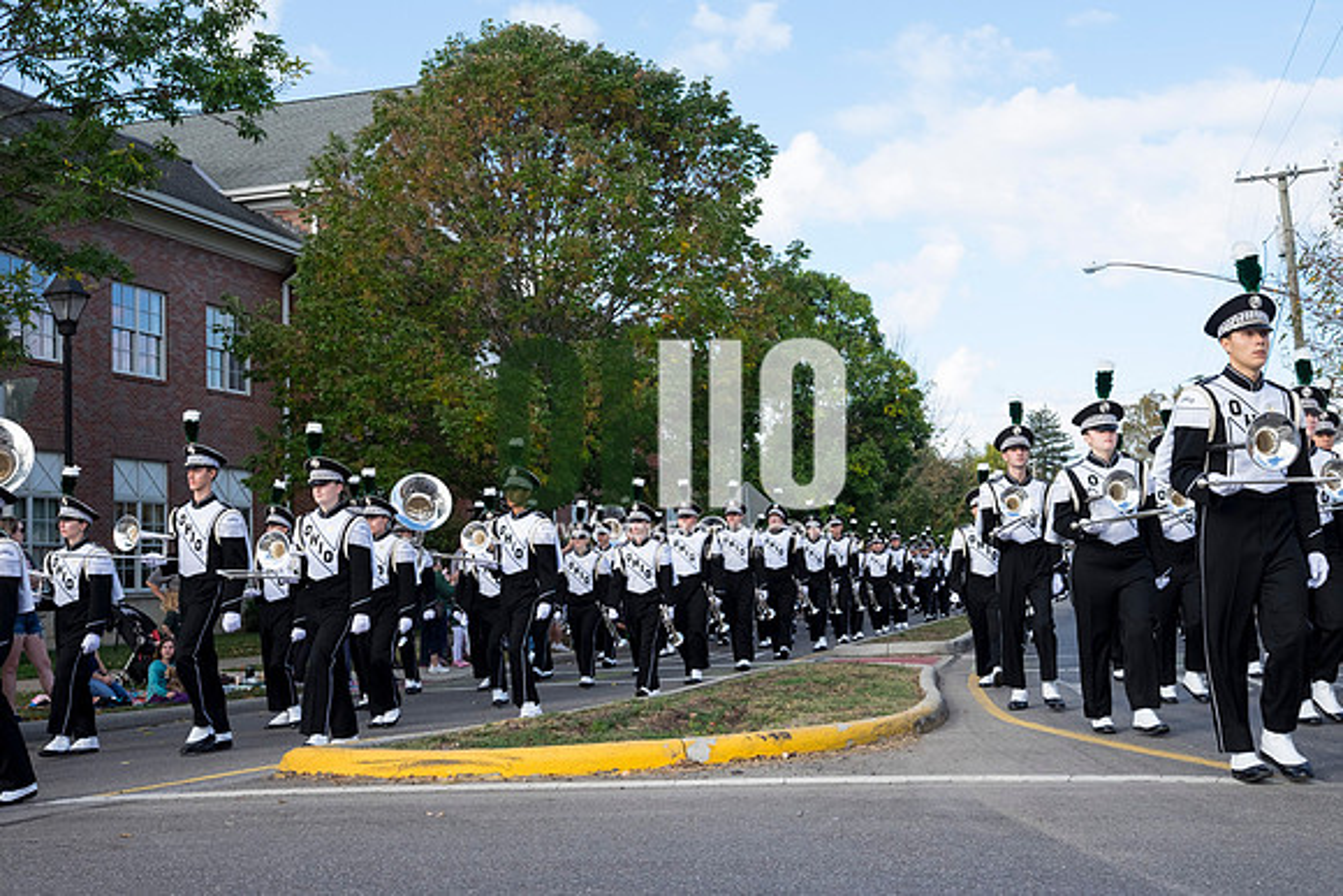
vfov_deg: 32.6
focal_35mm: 41
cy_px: 448
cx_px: 672
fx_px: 1530
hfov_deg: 47.4
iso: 400
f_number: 7.1
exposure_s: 1/320
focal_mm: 27
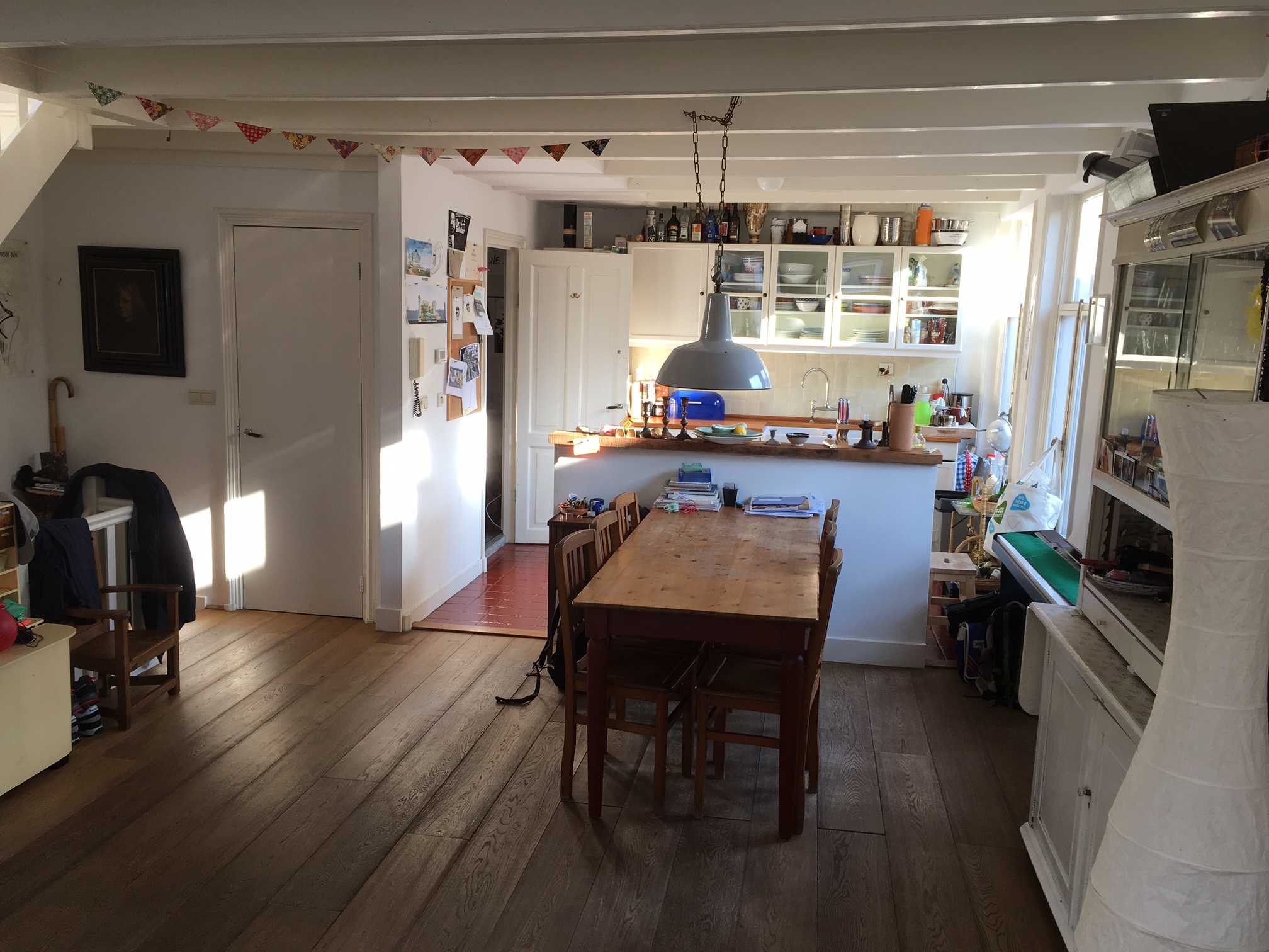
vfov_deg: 48.2
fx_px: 1063
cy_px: 476
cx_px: 634
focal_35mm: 29
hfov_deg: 61.7
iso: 25
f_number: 2.2
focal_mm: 4.15
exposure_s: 1/50
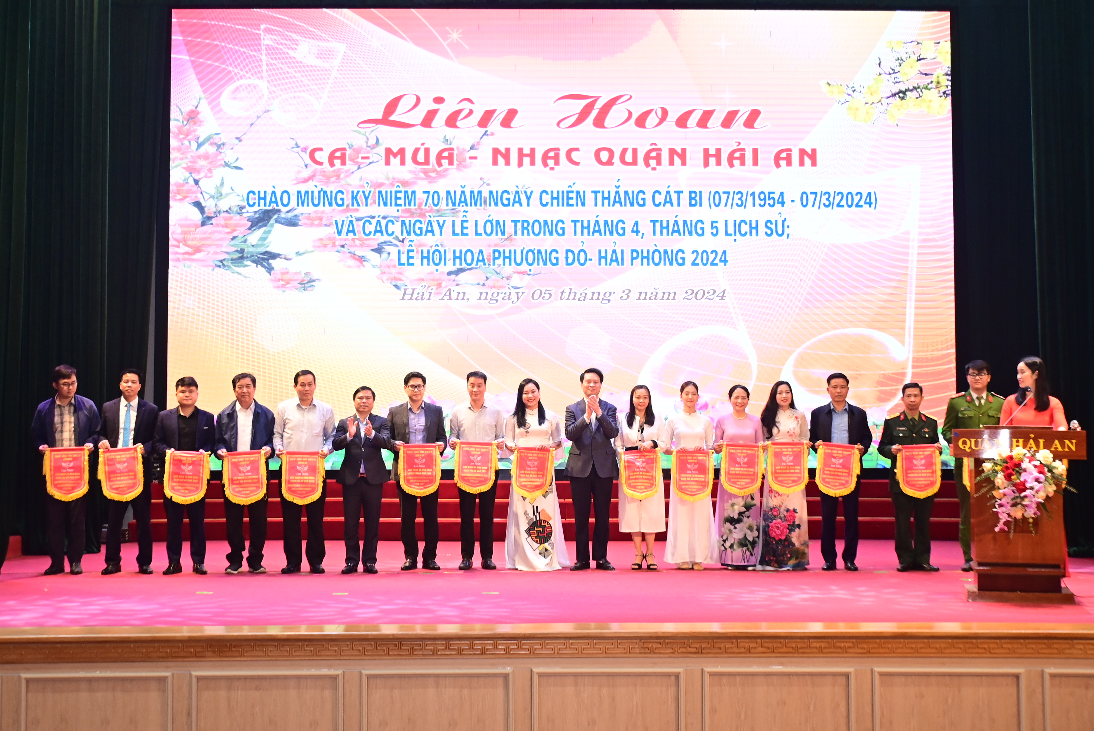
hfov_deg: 38.9
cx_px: 547
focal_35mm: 51
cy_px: 366
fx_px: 1551
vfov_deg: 26.5
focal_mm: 34
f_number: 4.2
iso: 1250
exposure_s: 1/200
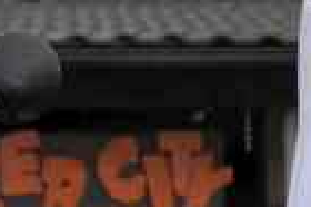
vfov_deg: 2.1
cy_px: 250
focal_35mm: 639
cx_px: -373
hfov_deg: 3.2
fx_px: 5509
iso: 200
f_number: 5.6
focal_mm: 85
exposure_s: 1/500
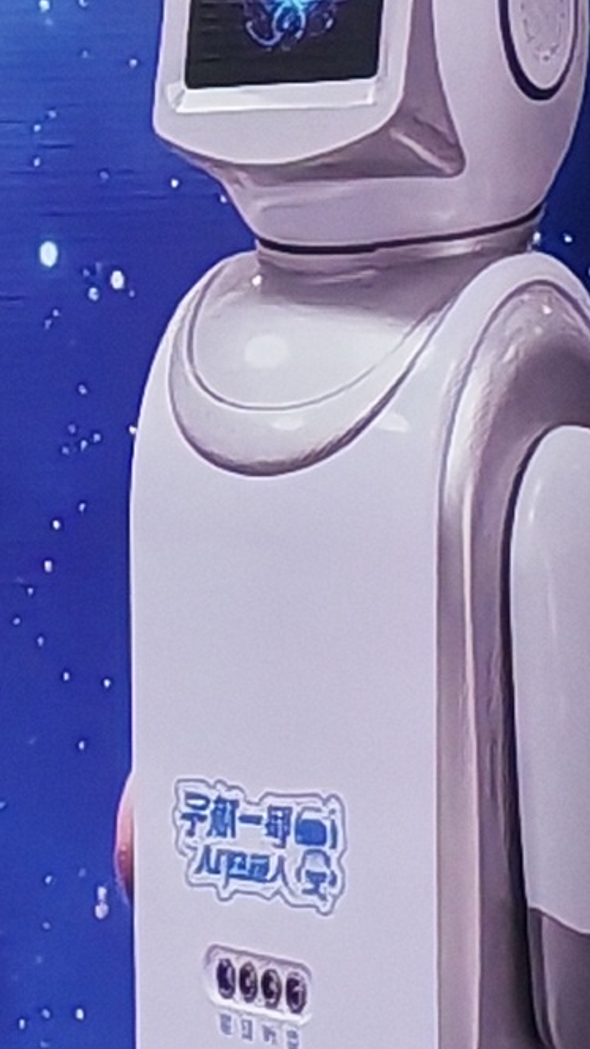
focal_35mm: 431
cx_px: -649
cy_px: -378
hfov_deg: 2.8
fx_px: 11986
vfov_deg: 5.0
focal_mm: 5.52
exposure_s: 1/150
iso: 50
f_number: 1.95
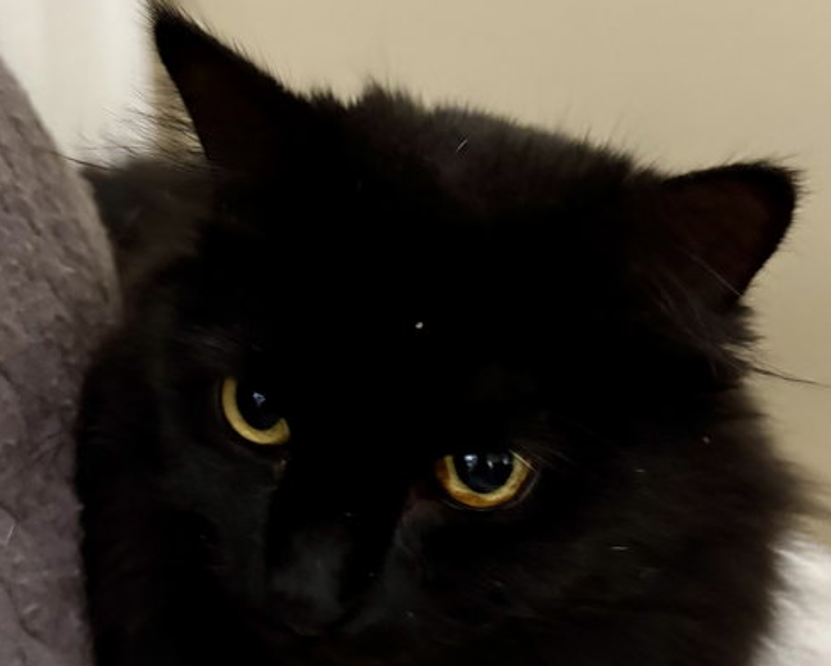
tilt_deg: -16.9
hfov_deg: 55.6
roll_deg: -1.2
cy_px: 495
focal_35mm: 32
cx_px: 419
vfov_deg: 44.4
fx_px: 787
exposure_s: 1/35
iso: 1000
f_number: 1.78
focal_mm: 6.76
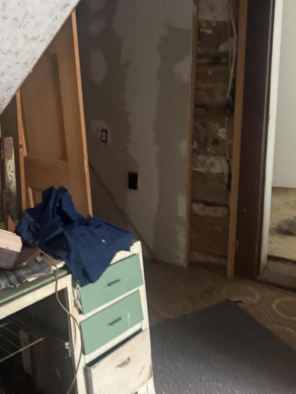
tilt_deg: -12.9
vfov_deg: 47.7
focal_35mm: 39
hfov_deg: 36.0
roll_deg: +2.6
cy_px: 163
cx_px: 75
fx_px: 445
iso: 1000
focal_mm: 6.76
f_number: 1.78
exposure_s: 1/35
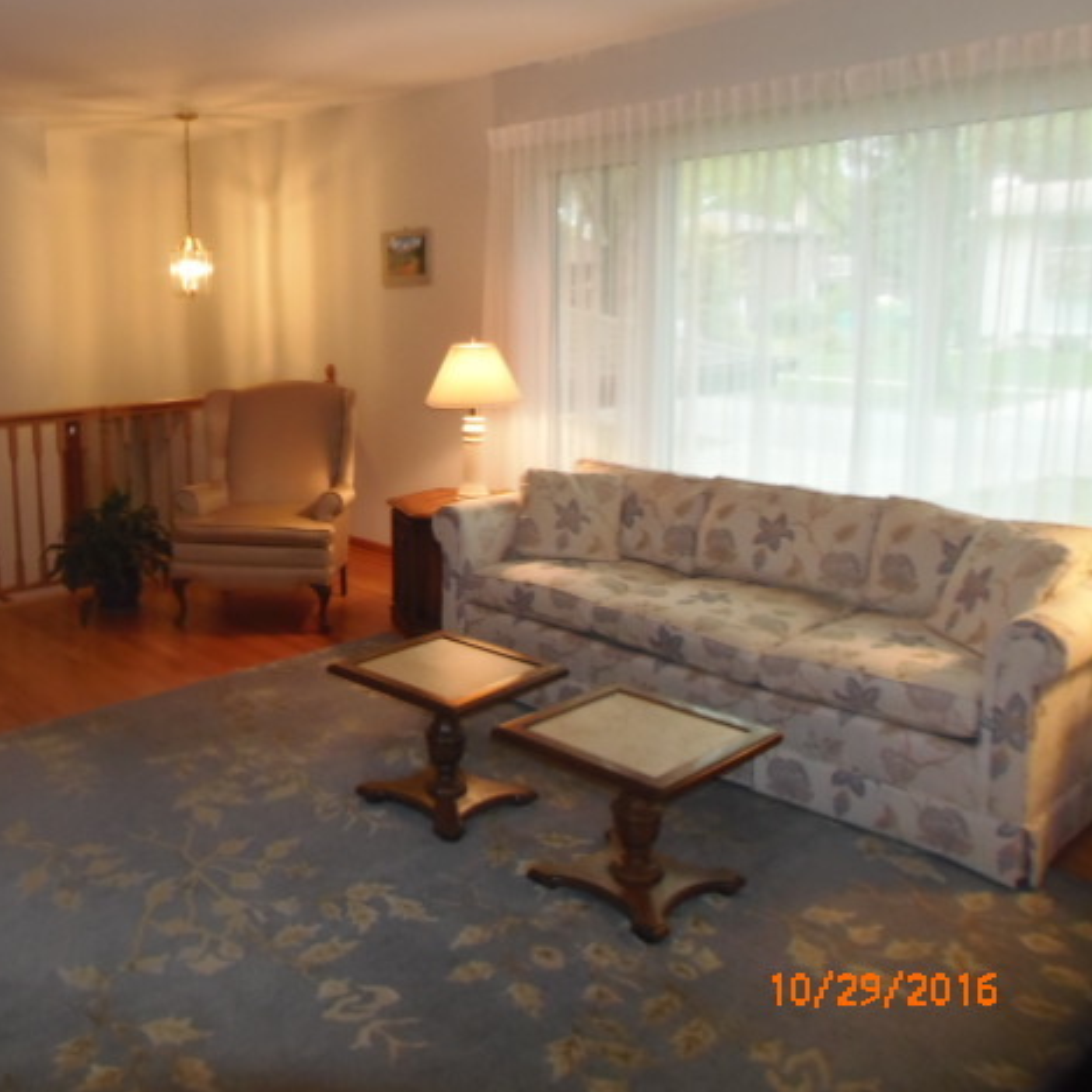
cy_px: 551
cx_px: 348
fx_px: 1035
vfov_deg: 55.6
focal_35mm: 29
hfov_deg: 54.3
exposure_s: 1/30
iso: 200
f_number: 2.9
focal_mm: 4.3
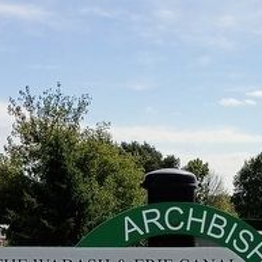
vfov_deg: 15.1
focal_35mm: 106
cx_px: 197
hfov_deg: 16.3
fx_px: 908
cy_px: 400
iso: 107
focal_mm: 4.27
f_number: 1.8
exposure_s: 1/1866
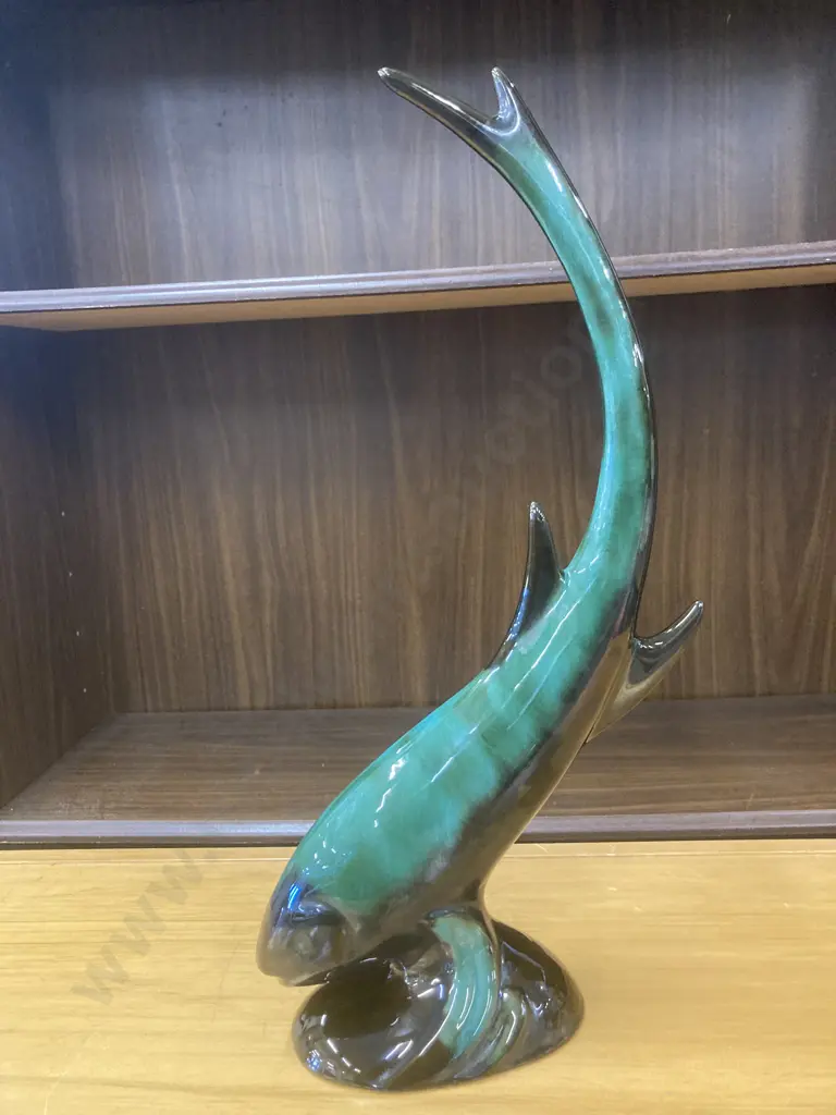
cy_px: 558
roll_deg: +2.9
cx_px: 418
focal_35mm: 28
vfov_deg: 63.4
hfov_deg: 49.7
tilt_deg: -9.4
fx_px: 902
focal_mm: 3.99
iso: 320
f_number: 1.8
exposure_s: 1/50
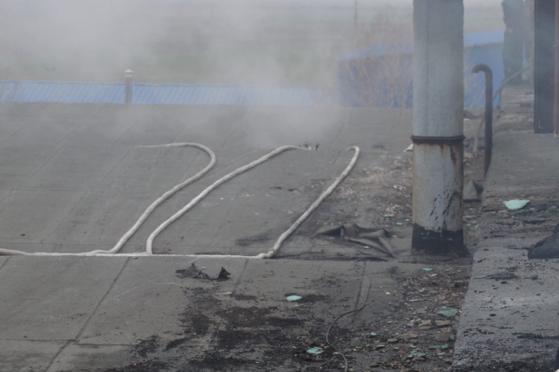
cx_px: 573
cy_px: 187
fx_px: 2606
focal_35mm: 168
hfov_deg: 12.1
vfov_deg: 8.2
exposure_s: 1/125
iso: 400
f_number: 5.6
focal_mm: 50
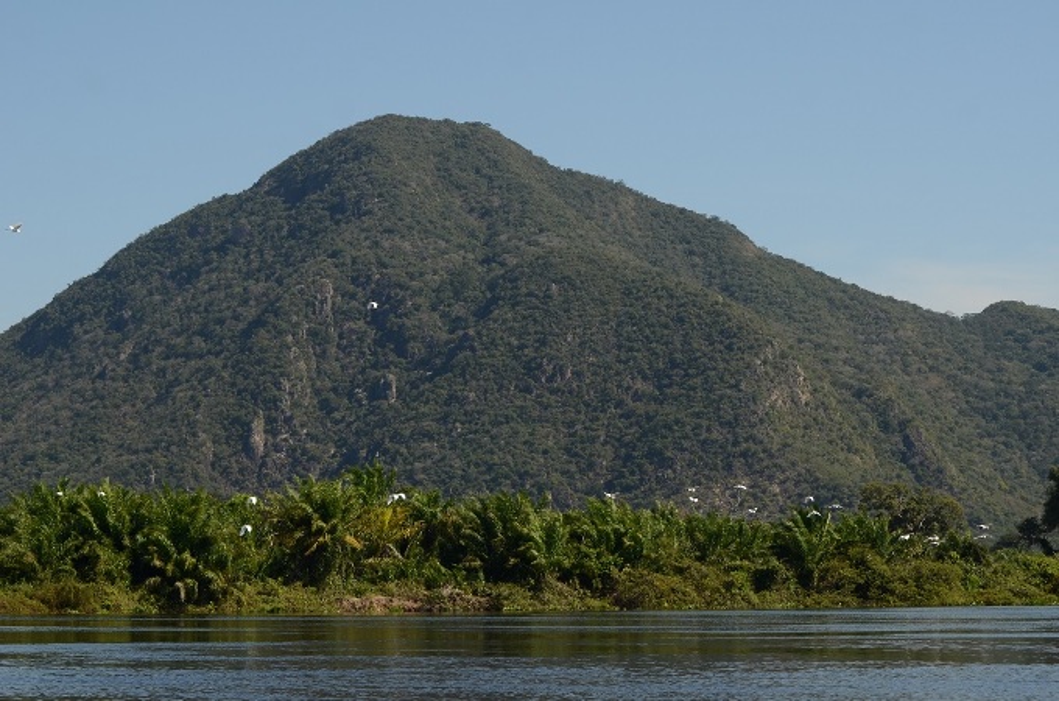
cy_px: 350
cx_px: 530
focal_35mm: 105
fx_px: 3082
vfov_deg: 13.0
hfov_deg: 19.5
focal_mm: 70
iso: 100
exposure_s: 1/640
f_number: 6.3
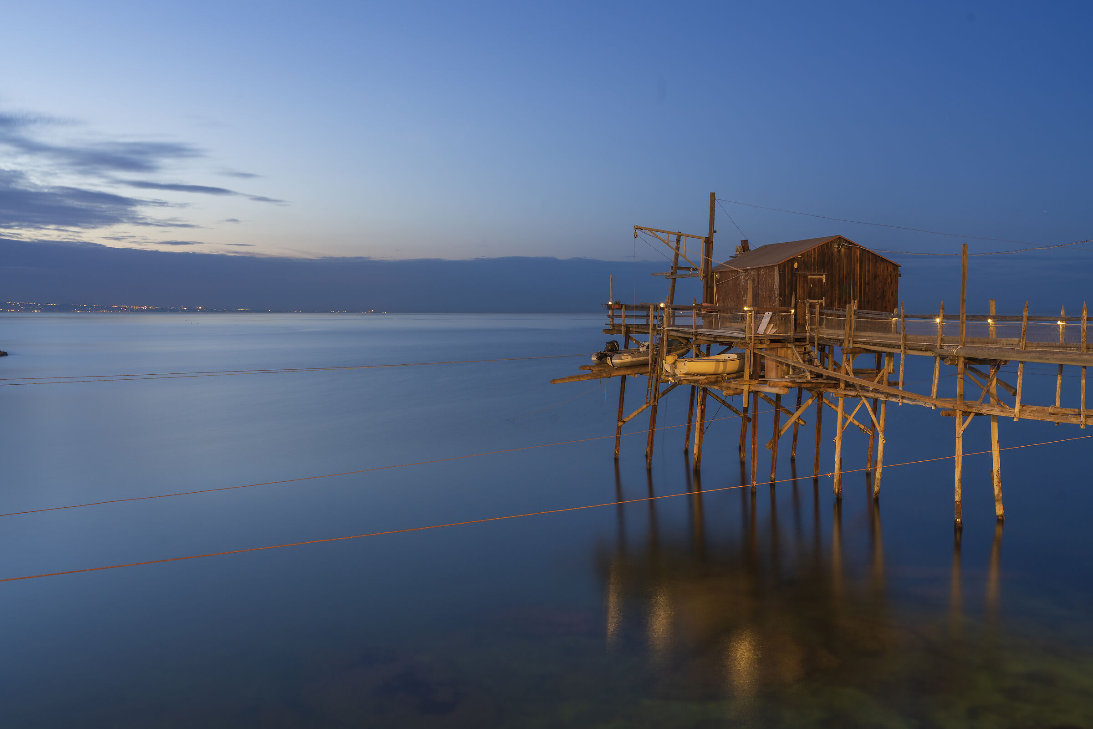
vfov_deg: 37.9
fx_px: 1063
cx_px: 546
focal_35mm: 35
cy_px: 364
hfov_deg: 54.4
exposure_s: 30
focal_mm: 35
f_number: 10
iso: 100
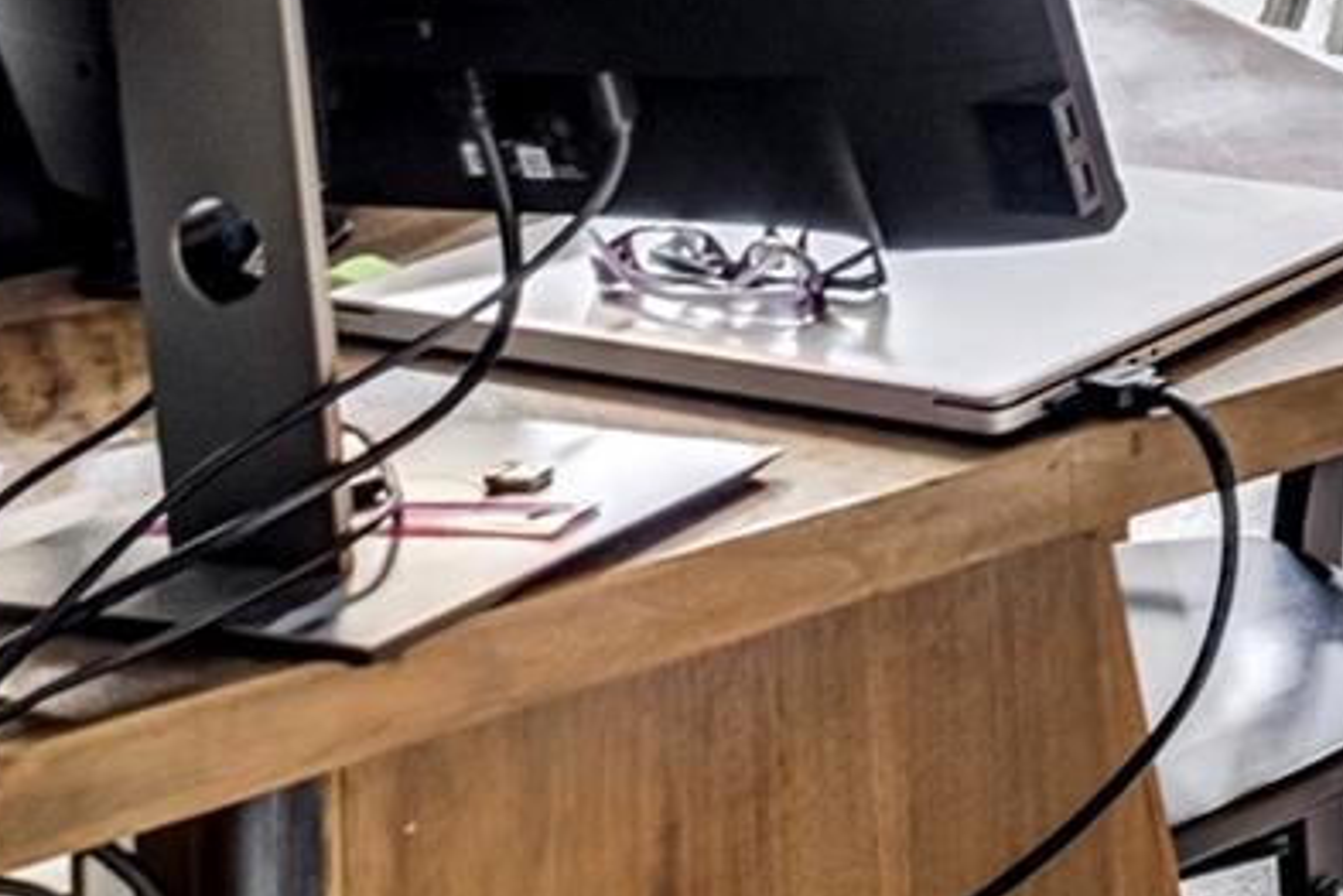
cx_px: 2553
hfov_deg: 19.9
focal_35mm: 66
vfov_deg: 16.9
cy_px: -725
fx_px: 2462
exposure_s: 1/10
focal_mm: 16
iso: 1250
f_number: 7.1
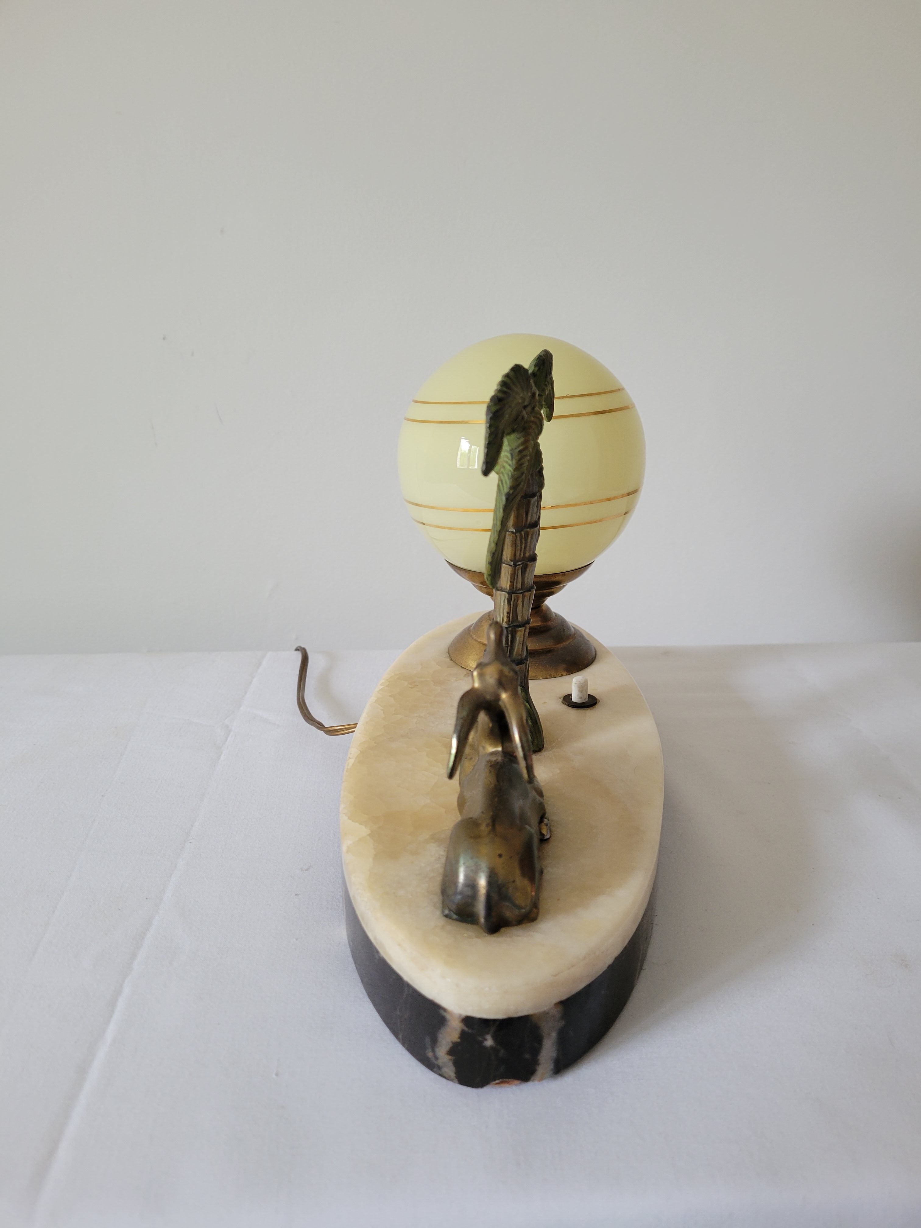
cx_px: 460
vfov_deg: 67.3
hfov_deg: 53.1
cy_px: 614
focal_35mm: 26
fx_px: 922
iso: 250
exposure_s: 1/50
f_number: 1.8
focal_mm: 5.4
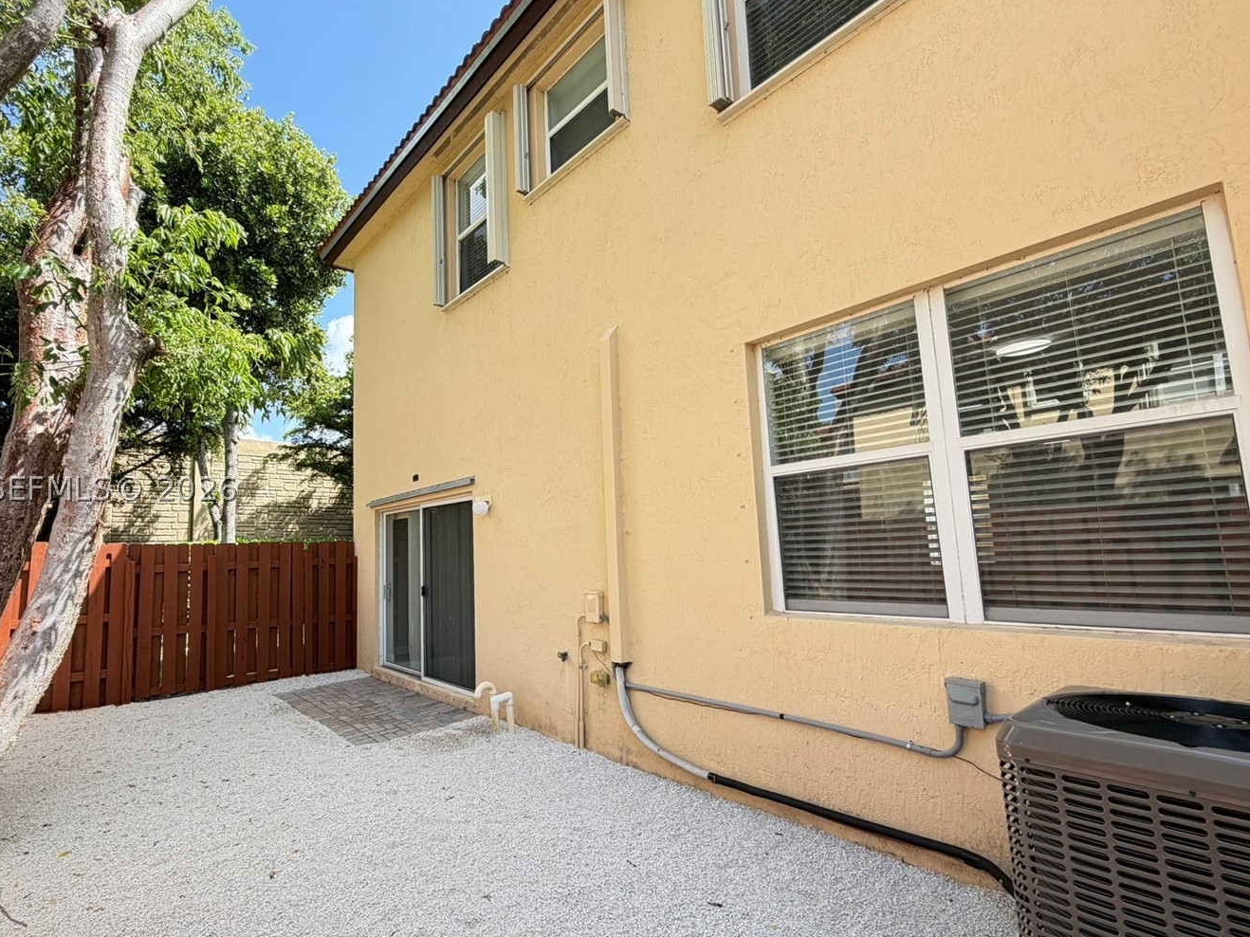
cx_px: 527
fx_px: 614
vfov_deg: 74.7
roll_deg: +1.7
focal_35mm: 17
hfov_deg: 90.3
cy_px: 488
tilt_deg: +5.6
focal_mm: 2.22
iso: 40
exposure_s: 1/205
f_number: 2.2
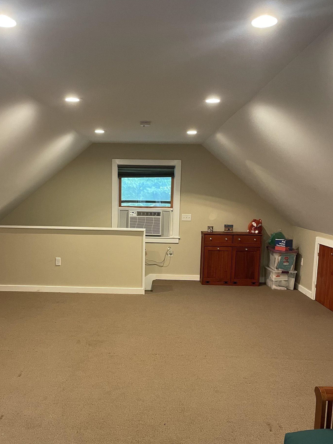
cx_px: 131
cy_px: 261
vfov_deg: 55.0
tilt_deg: -7.8
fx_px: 423
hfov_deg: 42.7
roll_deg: -0.7
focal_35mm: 33
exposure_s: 1/60
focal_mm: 4.2
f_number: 1.6
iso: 250
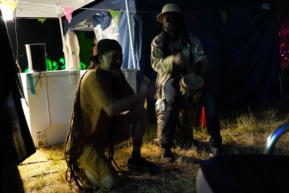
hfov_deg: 50.7
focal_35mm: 38
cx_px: 144
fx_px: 305
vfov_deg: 35.1
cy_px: 96
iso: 12800
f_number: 4
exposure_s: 1/15
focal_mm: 38
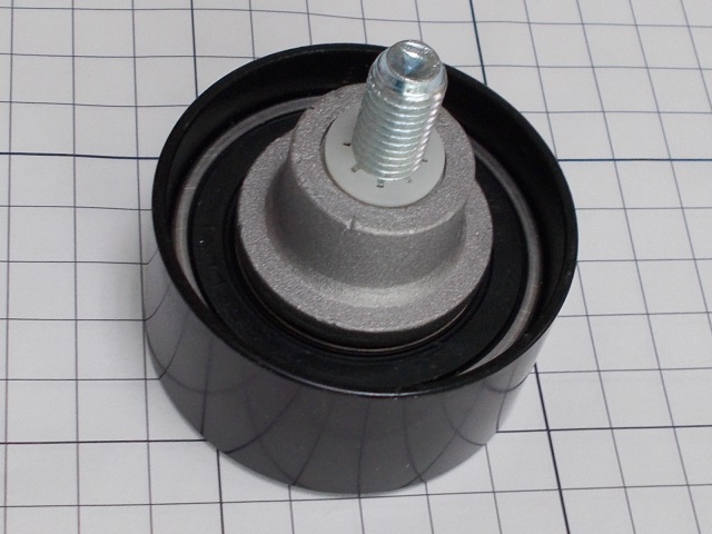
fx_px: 535
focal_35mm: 26
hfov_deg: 67.3
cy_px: 267
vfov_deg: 53.1
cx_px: 356
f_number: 3.2
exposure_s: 1/25
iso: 80
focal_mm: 4.6
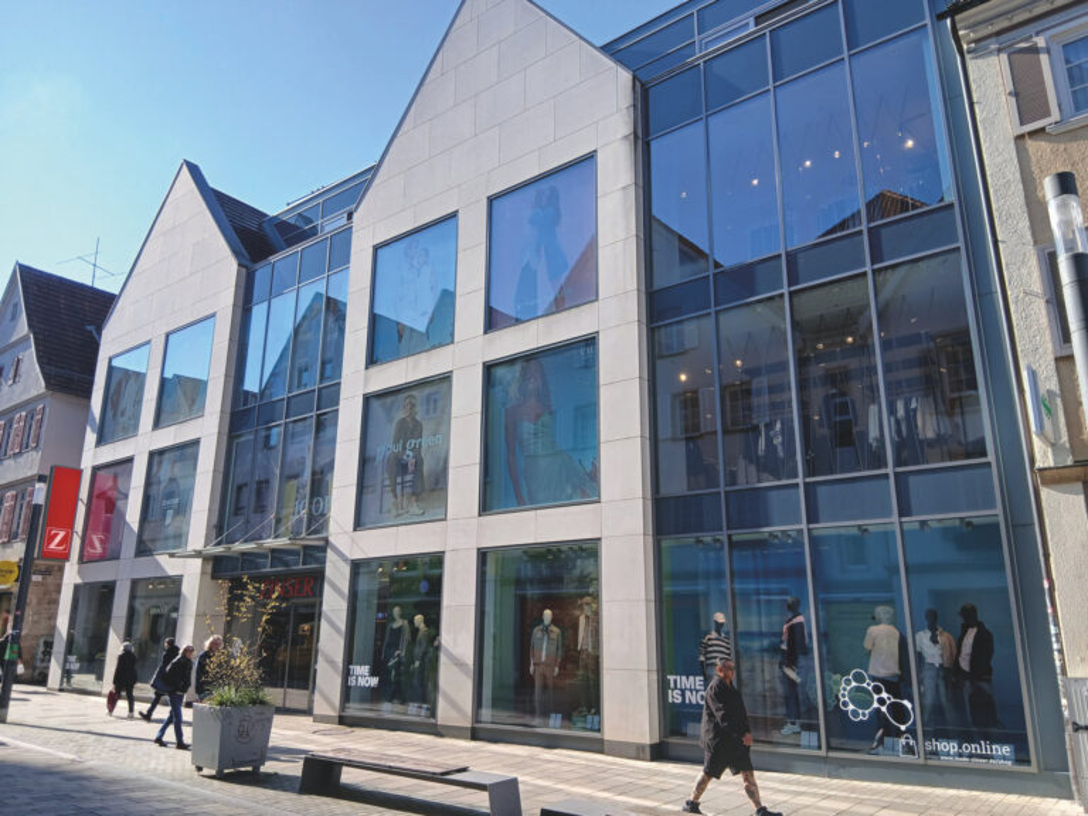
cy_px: 408
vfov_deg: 53.1
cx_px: 544
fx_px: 817
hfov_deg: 67.3
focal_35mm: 26
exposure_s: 1/342
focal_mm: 3.98
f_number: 1.8
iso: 20
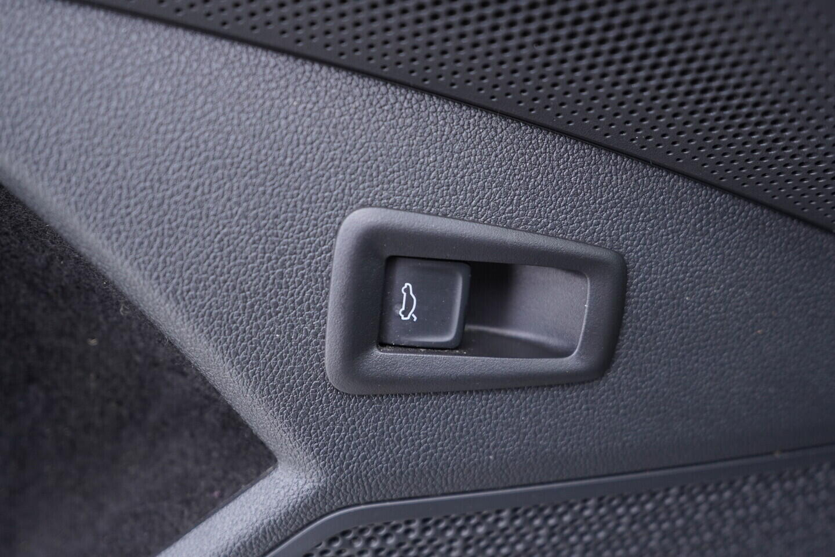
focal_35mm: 36
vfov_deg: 36.9
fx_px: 835
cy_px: 278
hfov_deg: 53.1
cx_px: 418
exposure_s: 1/40
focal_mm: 24
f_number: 2.8
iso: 500
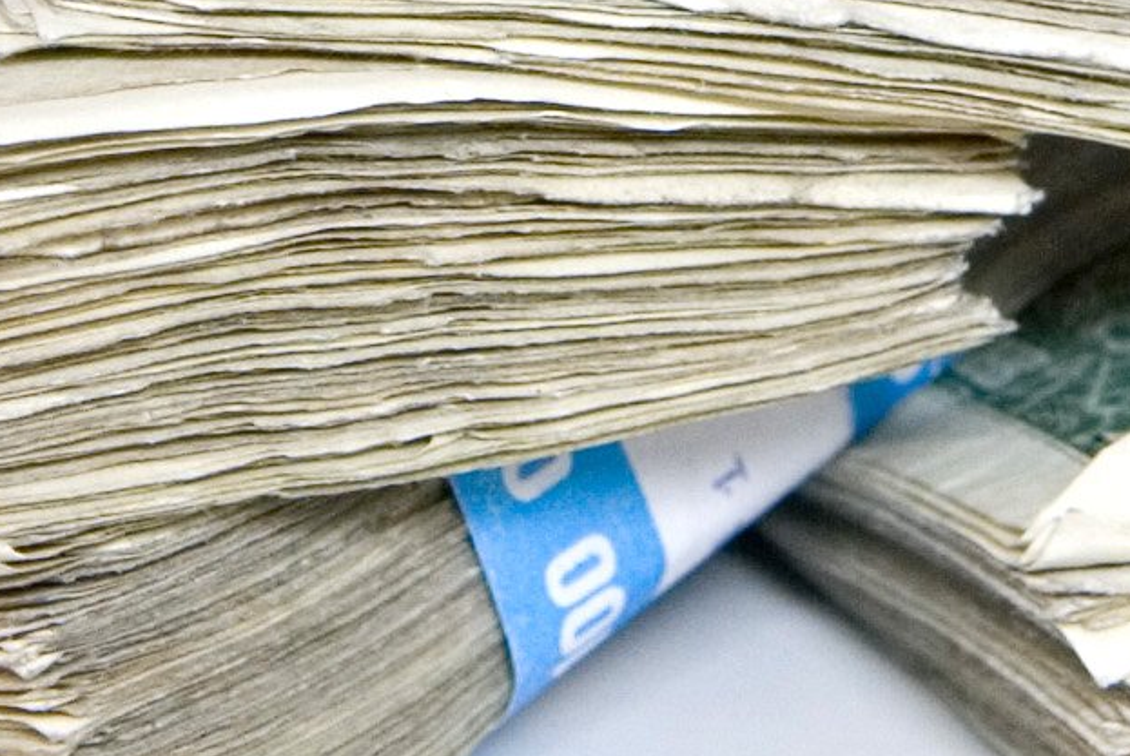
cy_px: -792
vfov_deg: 3.9
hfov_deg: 5.8
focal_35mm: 354
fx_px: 11125
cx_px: 443
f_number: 4.5
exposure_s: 1/20
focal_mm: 38
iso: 100
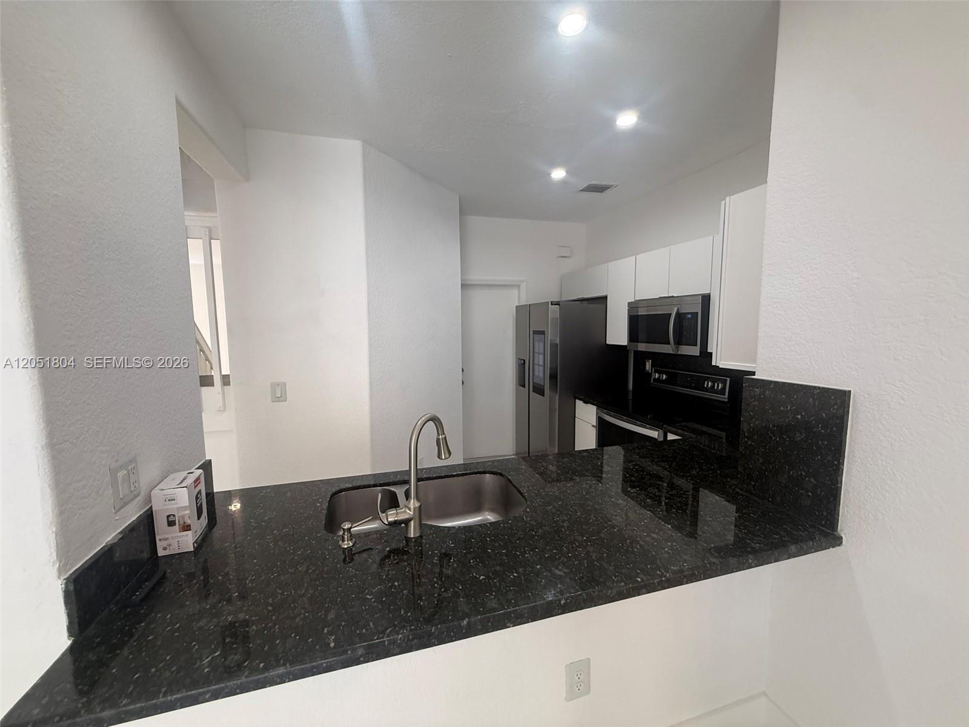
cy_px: 364
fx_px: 392
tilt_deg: -5.7
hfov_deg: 102.1
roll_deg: +0.6
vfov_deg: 85.7
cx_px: 484
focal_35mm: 14
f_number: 2.2
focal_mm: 2.22
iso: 160
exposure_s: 1/120
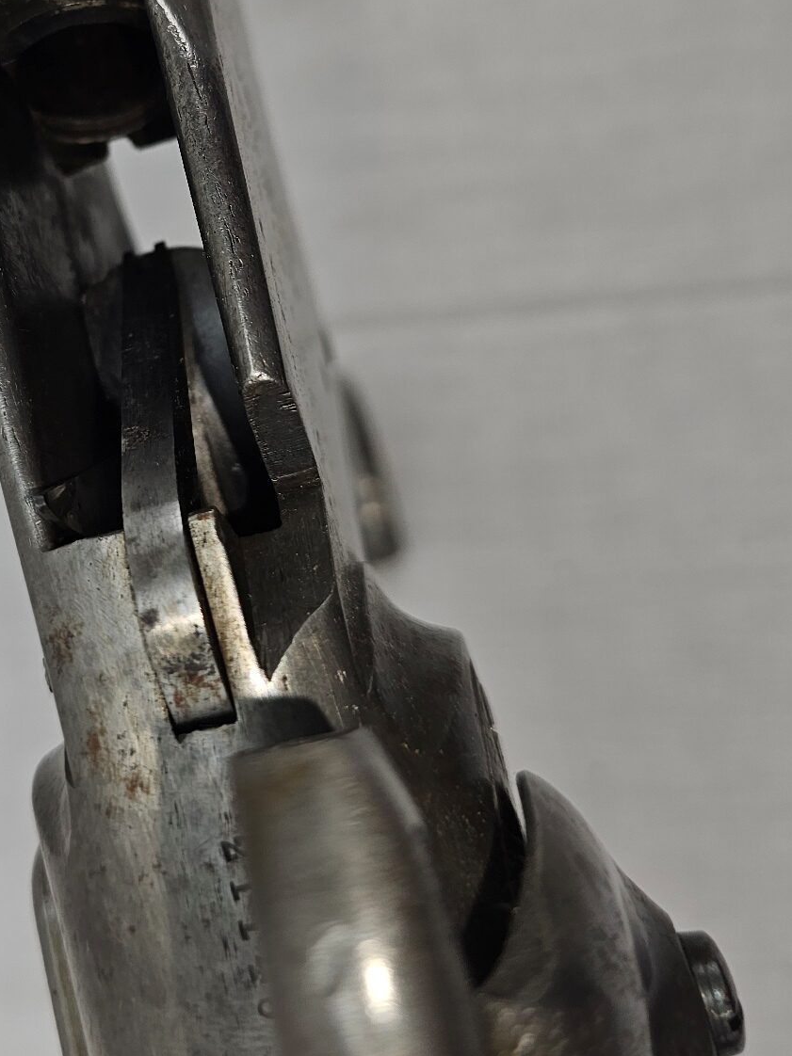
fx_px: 1251
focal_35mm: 41
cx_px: 160
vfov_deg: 44.6
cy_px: 297
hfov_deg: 34.1
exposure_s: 1/50
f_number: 1.7
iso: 25
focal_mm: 6.3
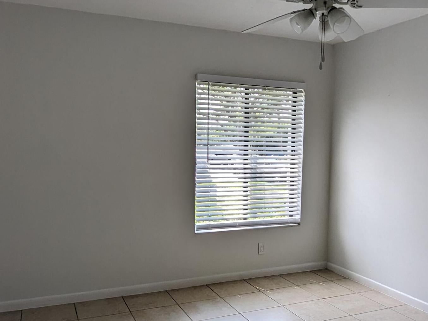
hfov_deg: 53.8
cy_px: 192
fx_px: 420
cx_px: 243
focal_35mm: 34
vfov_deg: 41.6
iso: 50
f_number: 2.2
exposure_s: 1/286
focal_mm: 2.35
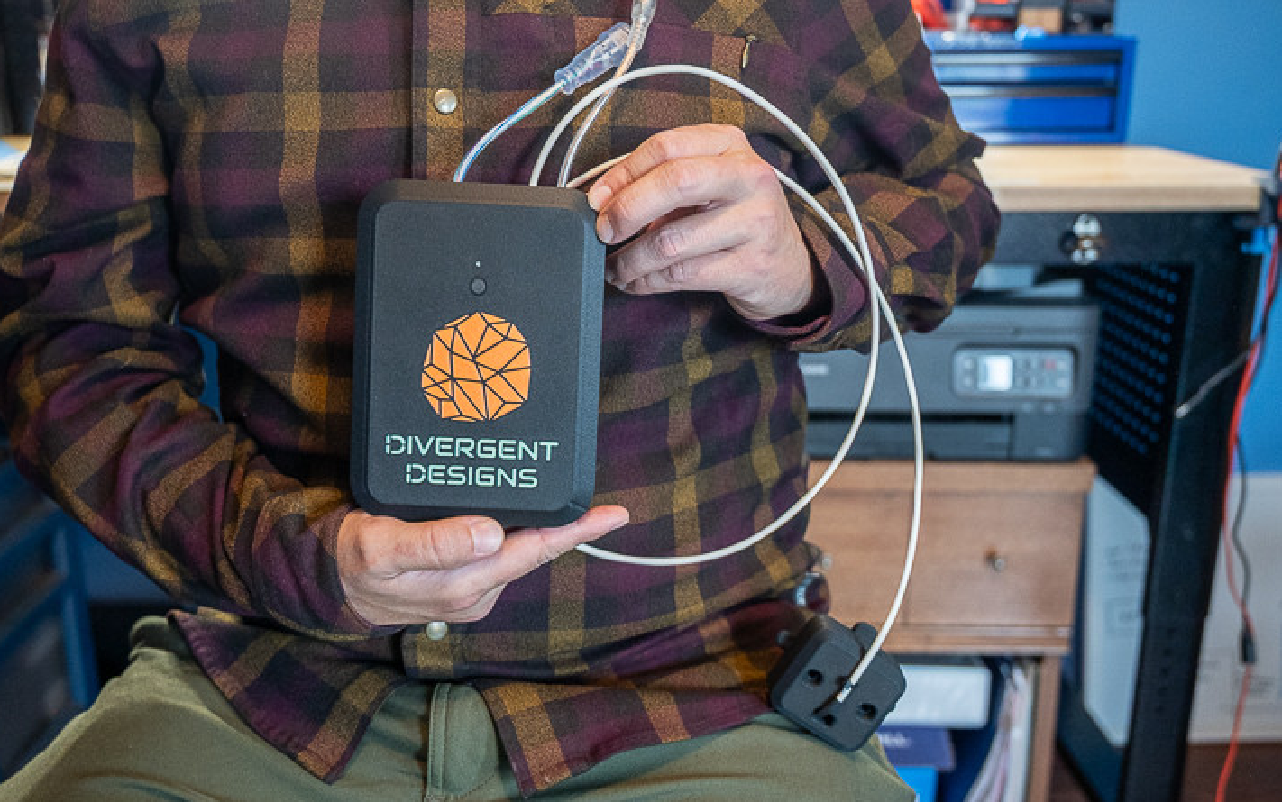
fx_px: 1223
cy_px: 373
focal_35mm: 35
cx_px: 640
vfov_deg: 36.3
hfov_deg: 55.3
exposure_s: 1/125
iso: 1600
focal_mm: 32.5
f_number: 4
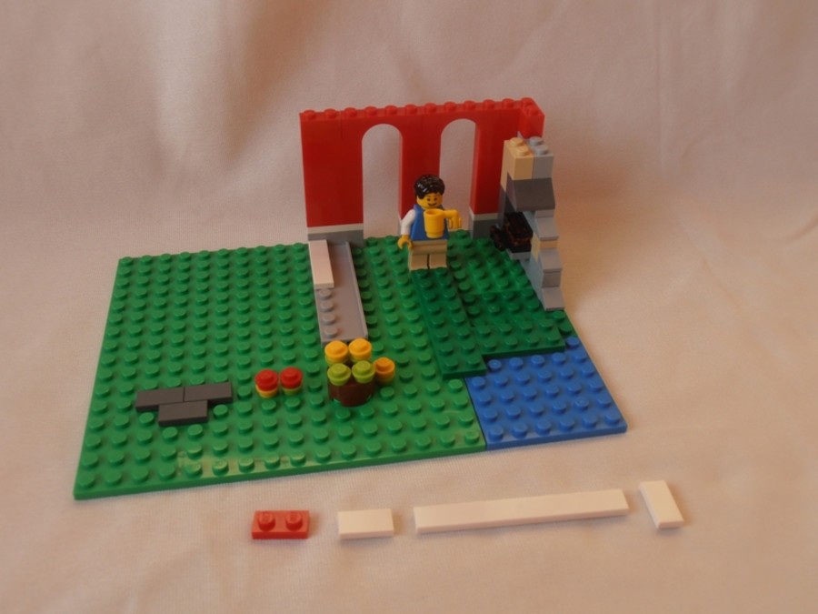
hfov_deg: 50.1
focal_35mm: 37
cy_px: 307
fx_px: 874
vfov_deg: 38.7
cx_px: 409
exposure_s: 1/50
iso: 80
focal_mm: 6.61
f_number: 3.9
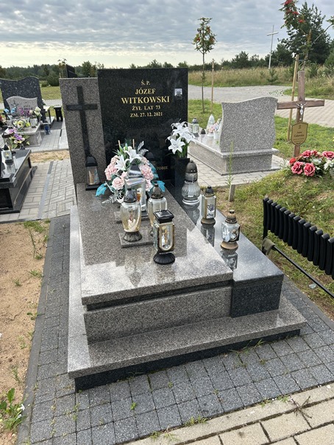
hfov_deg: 53.1
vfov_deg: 67.3
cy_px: 222
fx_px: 334
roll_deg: +0.2
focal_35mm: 26
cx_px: 167
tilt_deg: -23.3
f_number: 1.5
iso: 50
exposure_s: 1/1280
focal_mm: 5.7
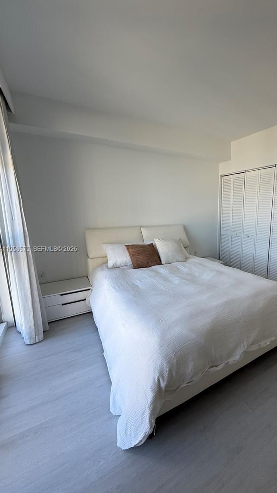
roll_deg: -0.3
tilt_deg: -8.9
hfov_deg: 64.8
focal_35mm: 16
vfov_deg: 99.4
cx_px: 191
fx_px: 209
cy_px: 250
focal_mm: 2.22
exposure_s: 1/99
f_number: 2.2
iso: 50
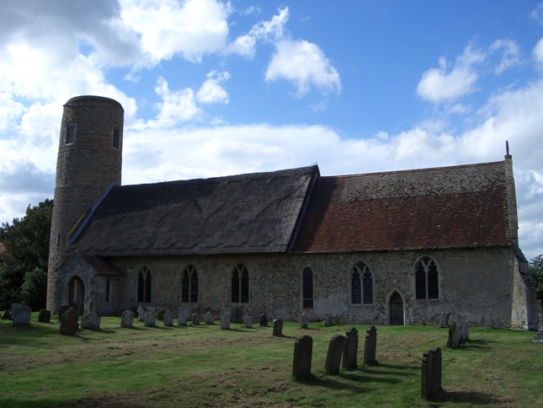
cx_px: 272
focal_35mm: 35
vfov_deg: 40.7
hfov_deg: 52.6
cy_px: 204
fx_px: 549
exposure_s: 1/500
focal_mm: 5.8
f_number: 4.3
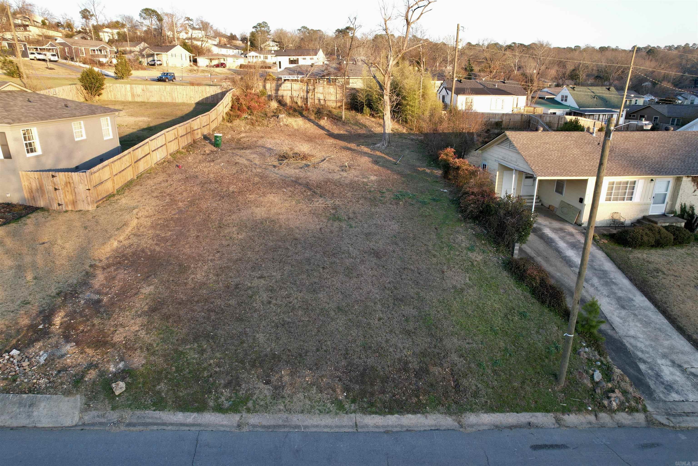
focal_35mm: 22
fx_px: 427
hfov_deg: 78.6
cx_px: 349
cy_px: 233
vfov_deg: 57.2
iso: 100
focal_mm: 8.38
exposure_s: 1/180
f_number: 2.8
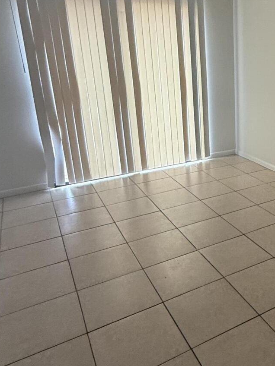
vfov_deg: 55.2
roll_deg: +1.1
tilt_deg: -13.6
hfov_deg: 39.3
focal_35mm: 33
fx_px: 350
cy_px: 158
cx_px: 256
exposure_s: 1/99
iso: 250
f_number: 2.2
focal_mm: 2.22
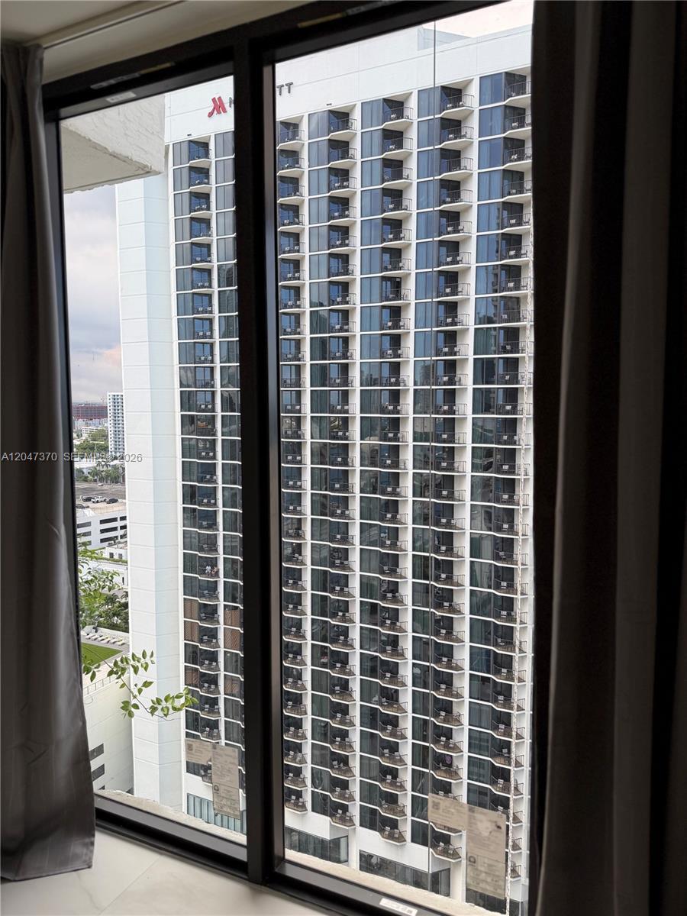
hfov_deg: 56.8
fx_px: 635
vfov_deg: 71.6
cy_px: 458
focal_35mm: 24
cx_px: 344
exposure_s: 1/532
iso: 80
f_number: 1.78
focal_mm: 6.76
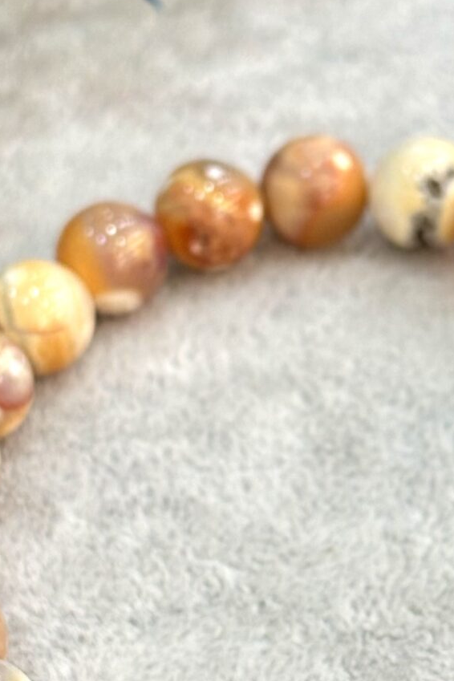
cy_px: 414
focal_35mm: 163
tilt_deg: -41.4
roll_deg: +7.2
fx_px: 3083
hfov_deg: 8.4
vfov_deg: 12.6
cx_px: 368
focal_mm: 5.96
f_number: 1.6
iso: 50
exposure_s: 1/50
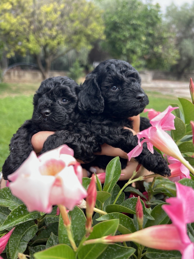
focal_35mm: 26
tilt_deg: -16.6
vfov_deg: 67.3
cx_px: 97
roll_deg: -1.4
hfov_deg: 53.1
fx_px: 194
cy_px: 130
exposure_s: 1/452
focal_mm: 5.7
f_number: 1.5
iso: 50
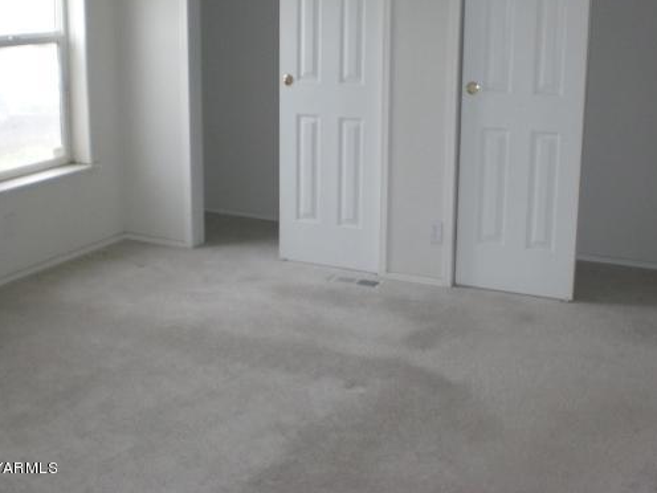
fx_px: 930
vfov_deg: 29.5
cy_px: 176
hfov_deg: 38.9
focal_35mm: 49
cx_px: 356
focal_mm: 6.3
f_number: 3.1
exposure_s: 1/60
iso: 200
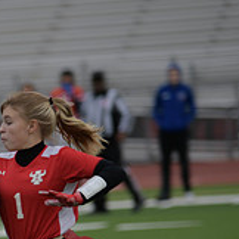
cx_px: -43
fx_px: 4038
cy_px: 210
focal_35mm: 517
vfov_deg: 3.4
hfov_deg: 3.4
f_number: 2.8
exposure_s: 1/200
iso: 180
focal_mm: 170
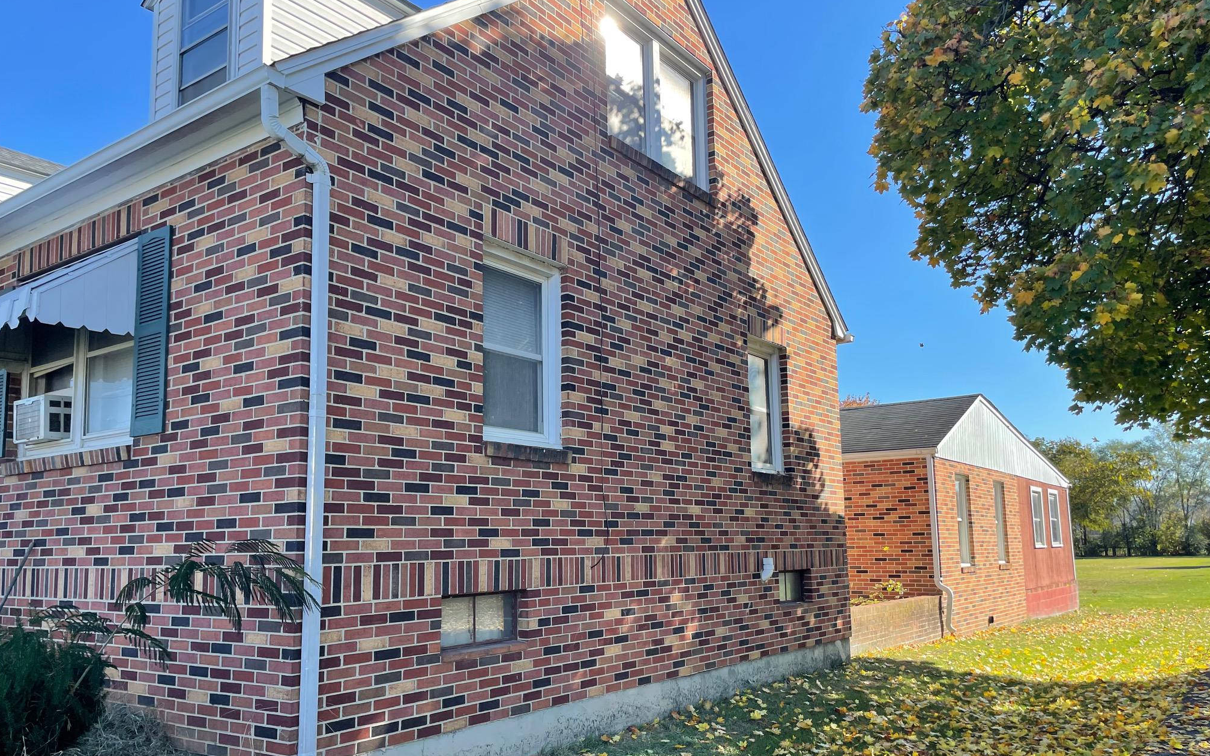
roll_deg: +2.1
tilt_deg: +6.6
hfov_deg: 66.5
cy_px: 434
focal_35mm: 28
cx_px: 601
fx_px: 923
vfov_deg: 44.4
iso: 32
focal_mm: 4.2
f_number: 1.6
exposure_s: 1/1006
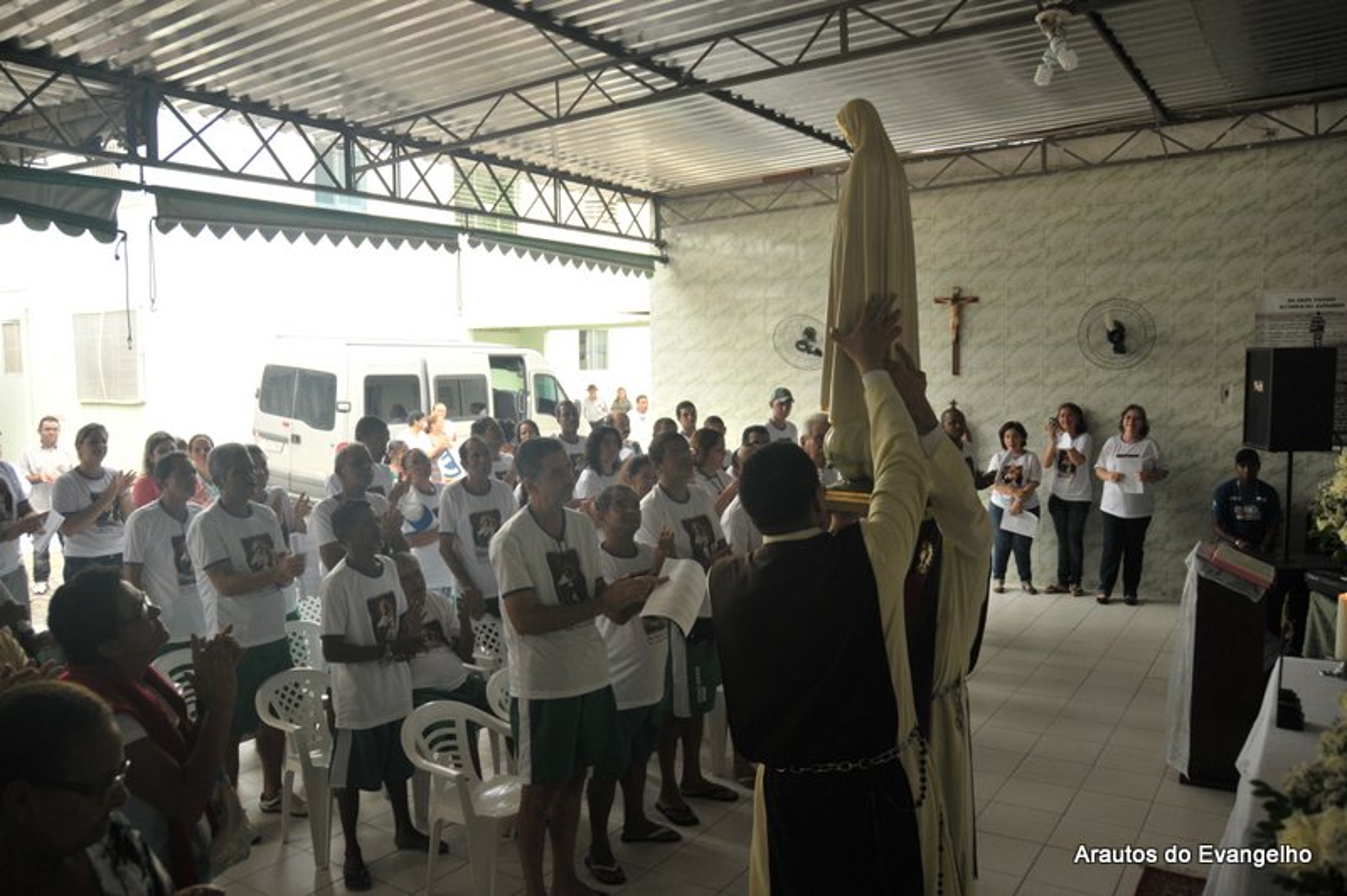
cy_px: 448
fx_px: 1009
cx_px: 674
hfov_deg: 67.4
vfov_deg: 47.9
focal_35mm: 27
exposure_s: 1/500
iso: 400
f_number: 3.5
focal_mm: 18
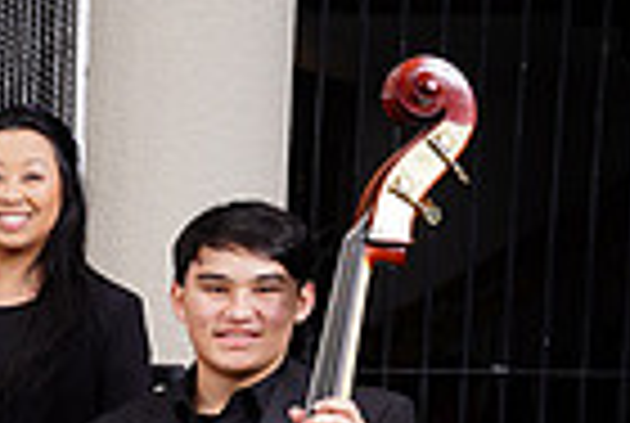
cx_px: -585
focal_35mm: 161
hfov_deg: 11.6
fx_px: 2823
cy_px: 610
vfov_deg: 8.4
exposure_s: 1/200
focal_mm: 39
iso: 100
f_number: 7.1
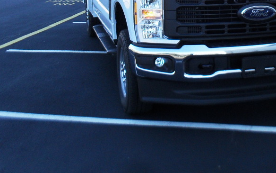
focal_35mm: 65
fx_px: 489
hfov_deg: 31.0
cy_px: -5
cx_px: 208
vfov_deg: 19.4
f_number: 3.2
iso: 100
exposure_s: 1/250
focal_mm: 6.3
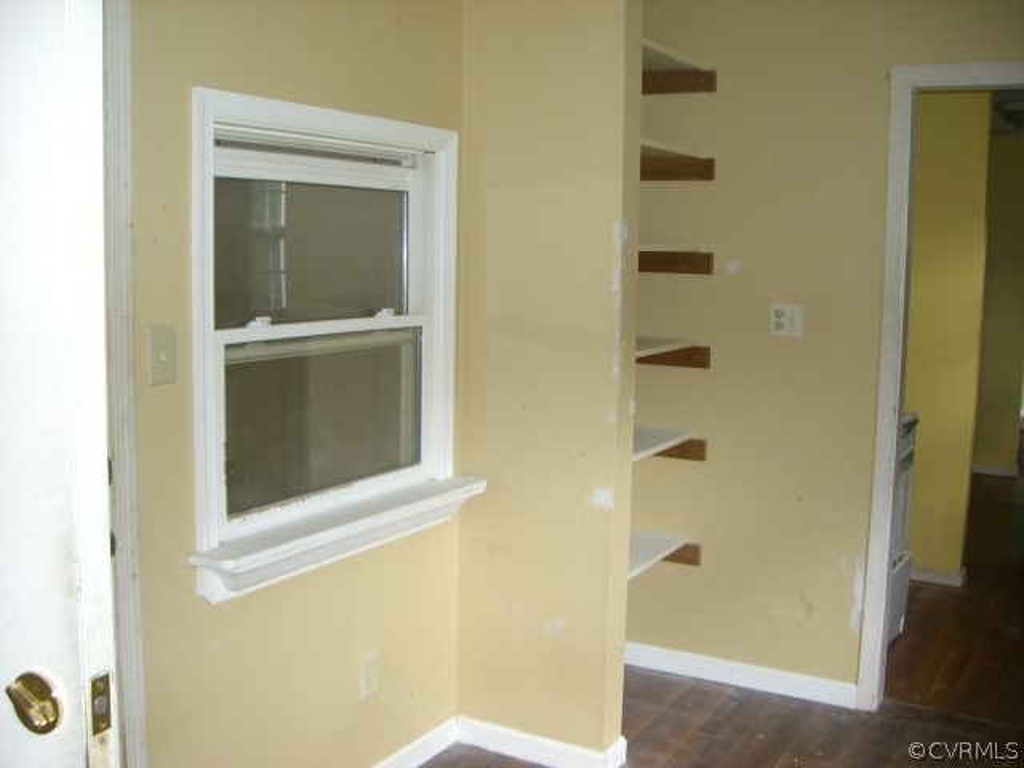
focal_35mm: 38
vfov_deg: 37.7
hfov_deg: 49.0
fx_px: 1124
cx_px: 512
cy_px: 384
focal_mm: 6.2
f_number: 2.7
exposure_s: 1/60
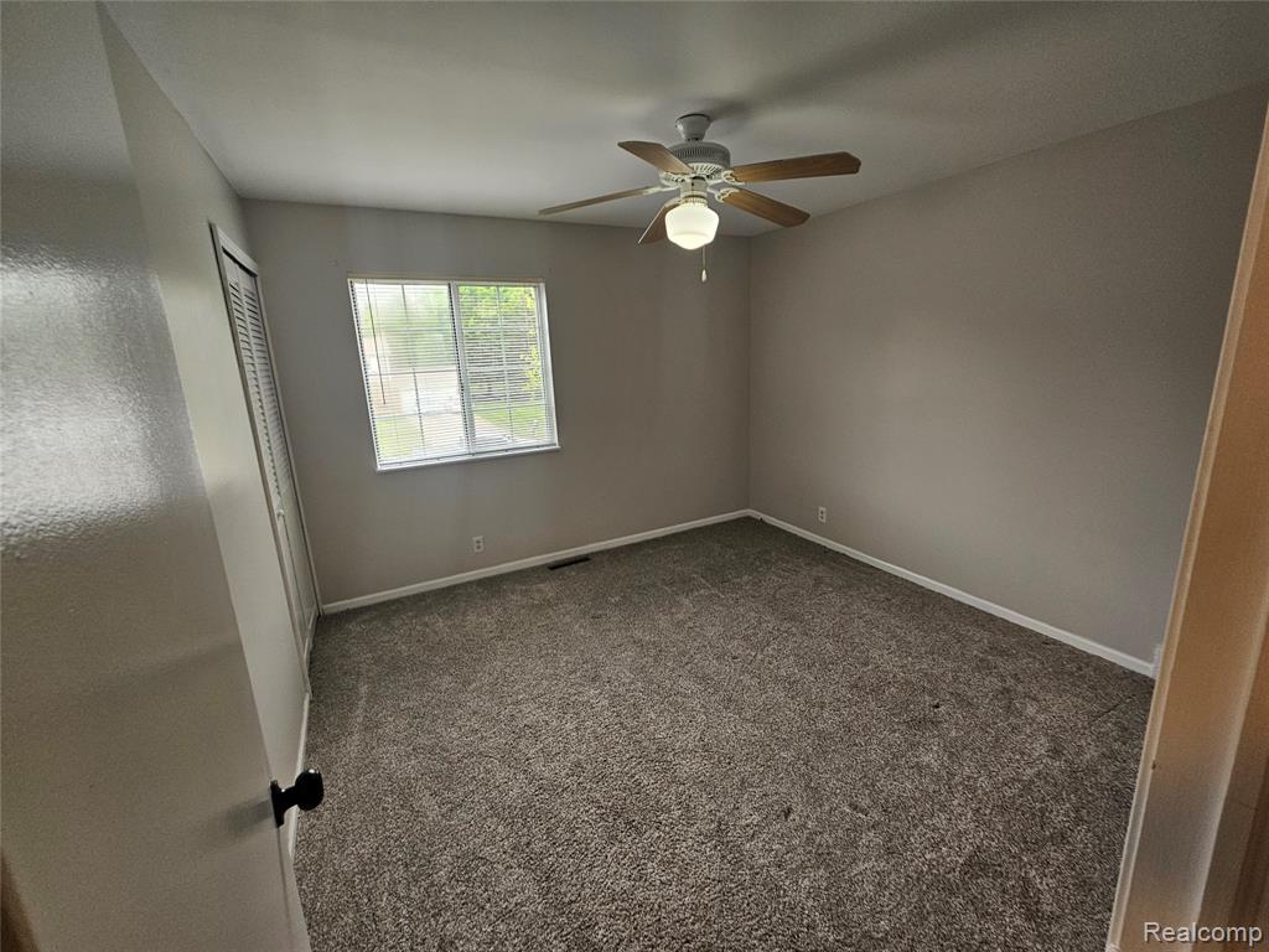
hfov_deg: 106.2
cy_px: 476
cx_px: 634
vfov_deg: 89.9
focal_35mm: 13
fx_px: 477
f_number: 2.2
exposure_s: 1/60
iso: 64
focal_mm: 2.2
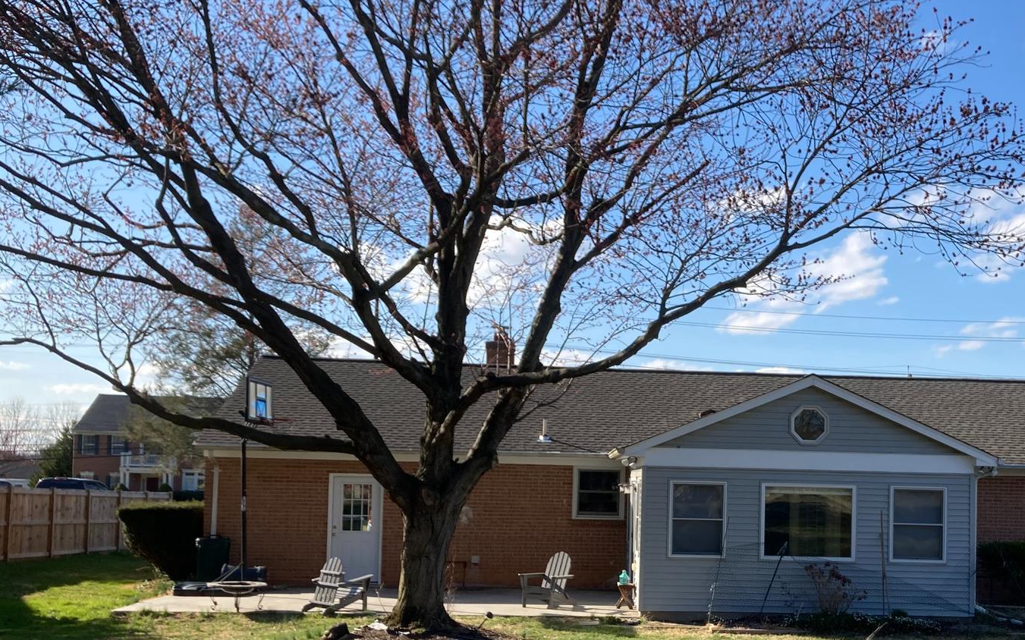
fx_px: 1257
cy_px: 470
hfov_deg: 43.6
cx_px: 701
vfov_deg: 28.2
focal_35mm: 45
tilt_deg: +2.1
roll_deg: -2.3
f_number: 1.8
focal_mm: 3.99
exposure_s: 1/1116
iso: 20
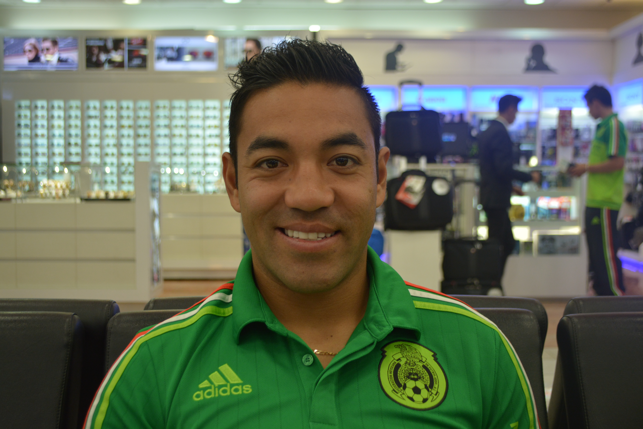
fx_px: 804
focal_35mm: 45
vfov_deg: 29.9
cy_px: 214
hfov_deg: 43.6
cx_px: 322
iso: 400
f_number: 4.5
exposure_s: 1/60
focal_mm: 30
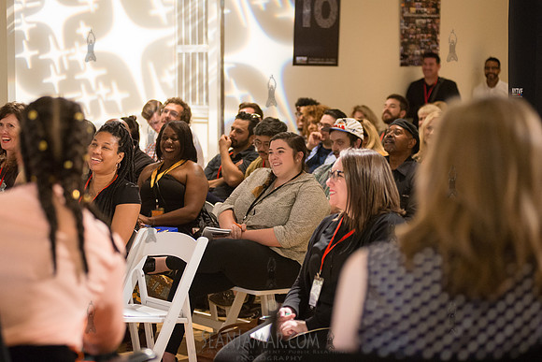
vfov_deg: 17.1
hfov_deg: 25.4
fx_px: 1205
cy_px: 181
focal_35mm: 80
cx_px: 271
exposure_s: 1/200
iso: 4000
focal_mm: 80
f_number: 2.8
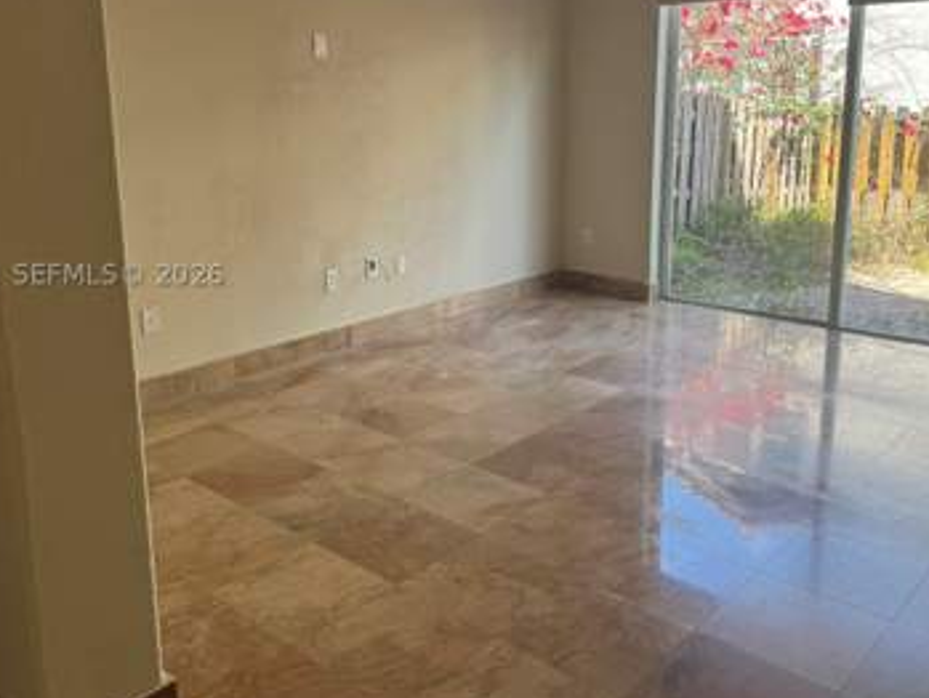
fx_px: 886
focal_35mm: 33
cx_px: 468
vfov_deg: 42.7
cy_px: 274
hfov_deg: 55.3
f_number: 1.78
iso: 64
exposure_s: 1/255
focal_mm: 6.76
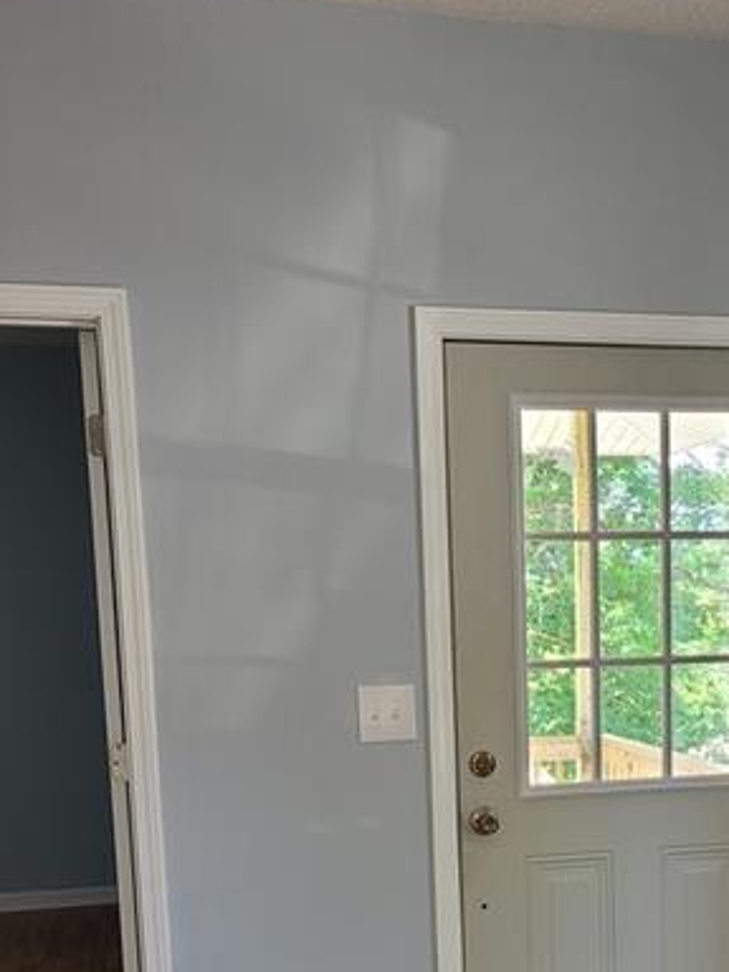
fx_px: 1460
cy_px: 853
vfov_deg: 35.0
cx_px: 567
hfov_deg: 27.6
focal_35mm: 52
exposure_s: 1/59
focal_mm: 5.4
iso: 64
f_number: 1.8
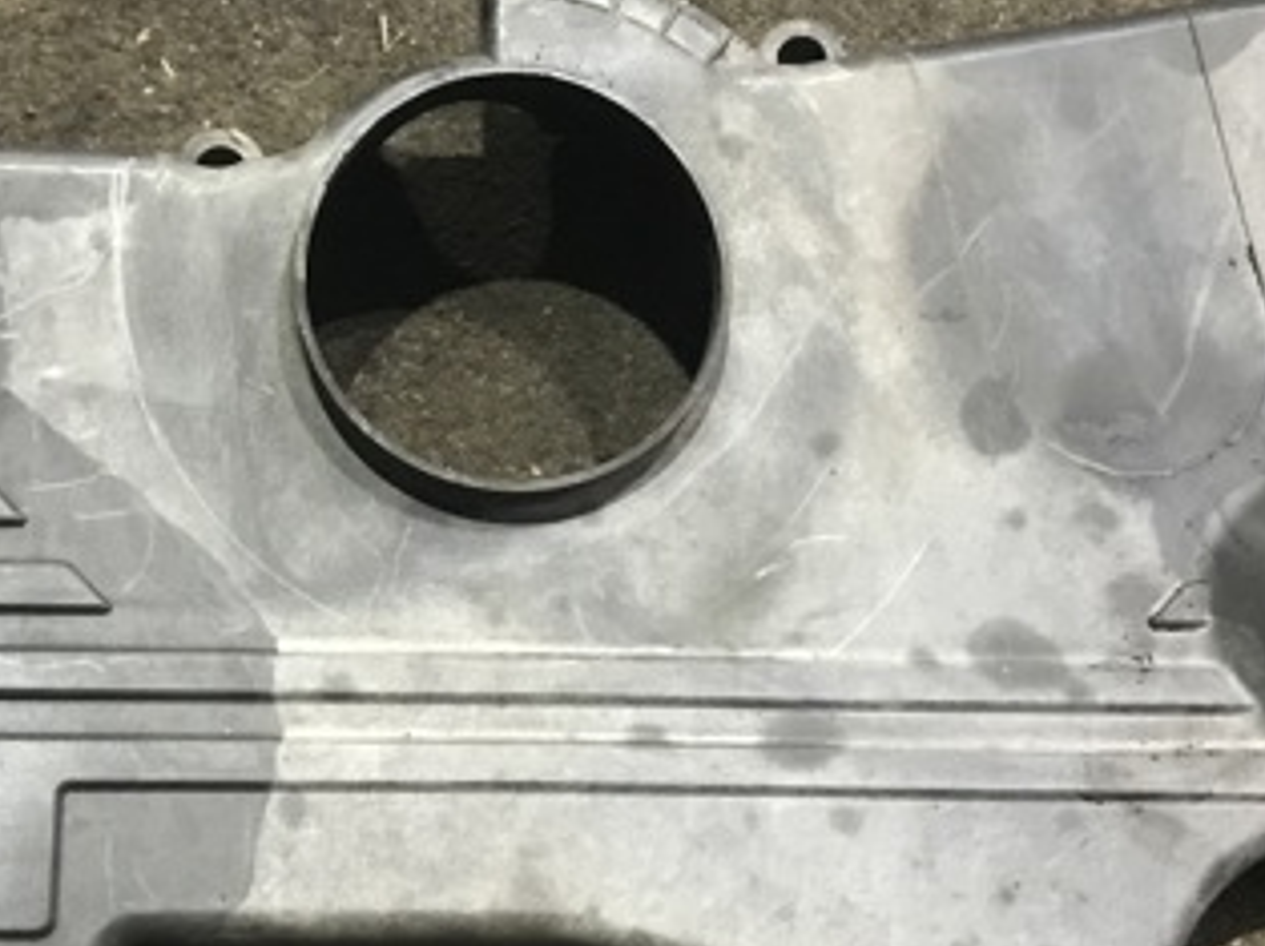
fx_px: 2081
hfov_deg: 33.6
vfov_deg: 25.6
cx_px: 439
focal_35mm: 57
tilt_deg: -77.0
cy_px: 413
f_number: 1.8
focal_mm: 3.99
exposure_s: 1/6
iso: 80
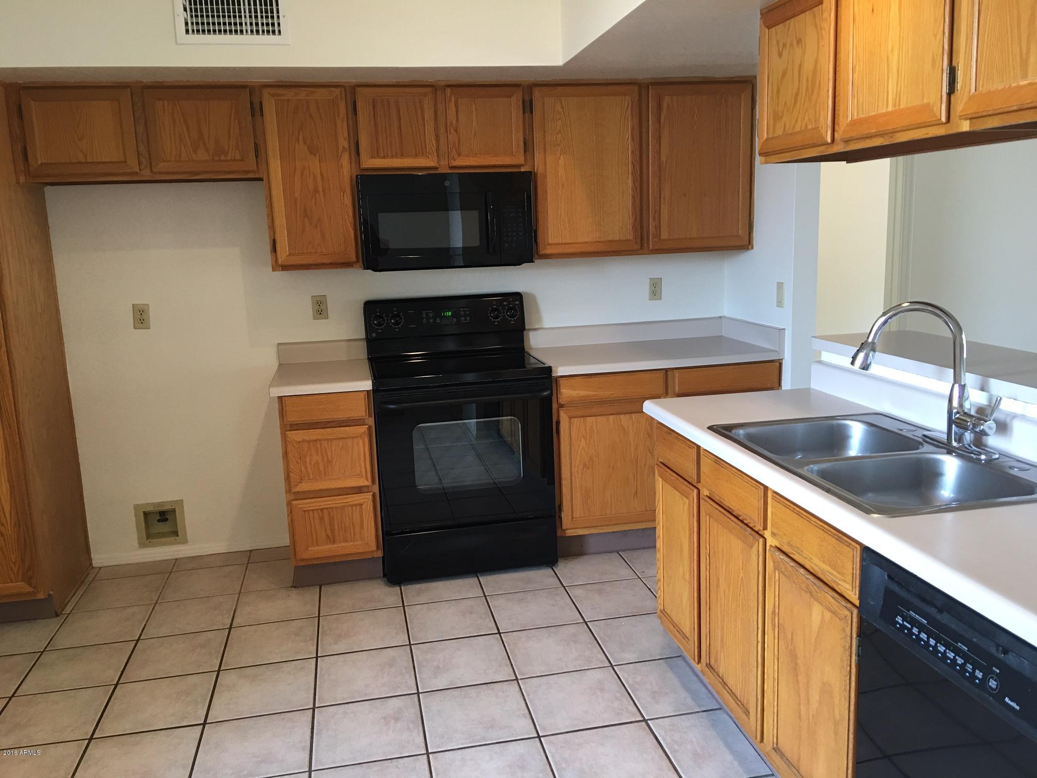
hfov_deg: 61.7
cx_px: 518
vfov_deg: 48.2
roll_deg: +1.9
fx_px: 869
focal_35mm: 29
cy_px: 389
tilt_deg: -9.8
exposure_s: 1/15
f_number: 2.2
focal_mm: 4.15
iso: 40
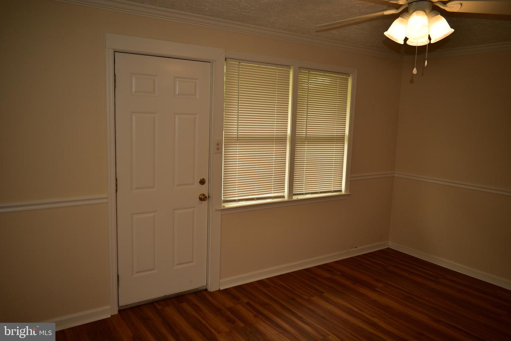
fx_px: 383
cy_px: 170
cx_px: 256
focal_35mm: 27
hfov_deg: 67.4
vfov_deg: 47.9
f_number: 3.5
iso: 100
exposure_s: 1/100
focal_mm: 18
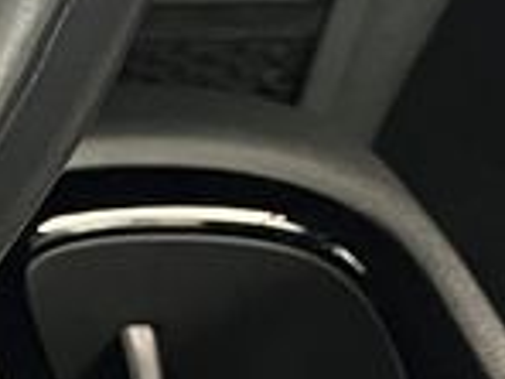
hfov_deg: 8.8
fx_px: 2626
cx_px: -1048
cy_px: -577
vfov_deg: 7.6
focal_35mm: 180
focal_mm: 5.1
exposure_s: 1/56
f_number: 1.6
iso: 200
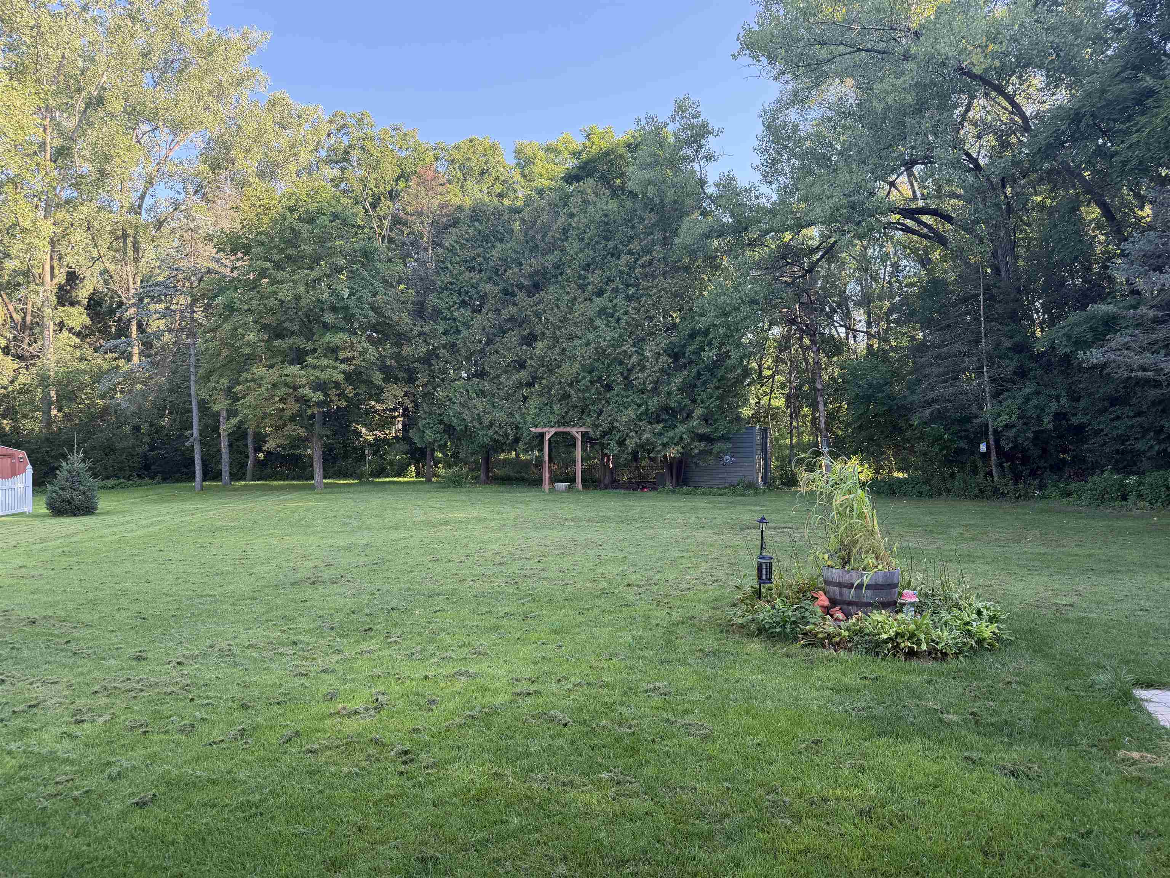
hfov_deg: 71.6
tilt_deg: -0.8
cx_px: 585
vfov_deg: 56.8
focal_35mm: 24
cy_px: 439
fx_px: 811
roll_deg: +0.4
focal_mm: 6.76
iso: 80
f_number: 1.78
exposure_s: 1/266
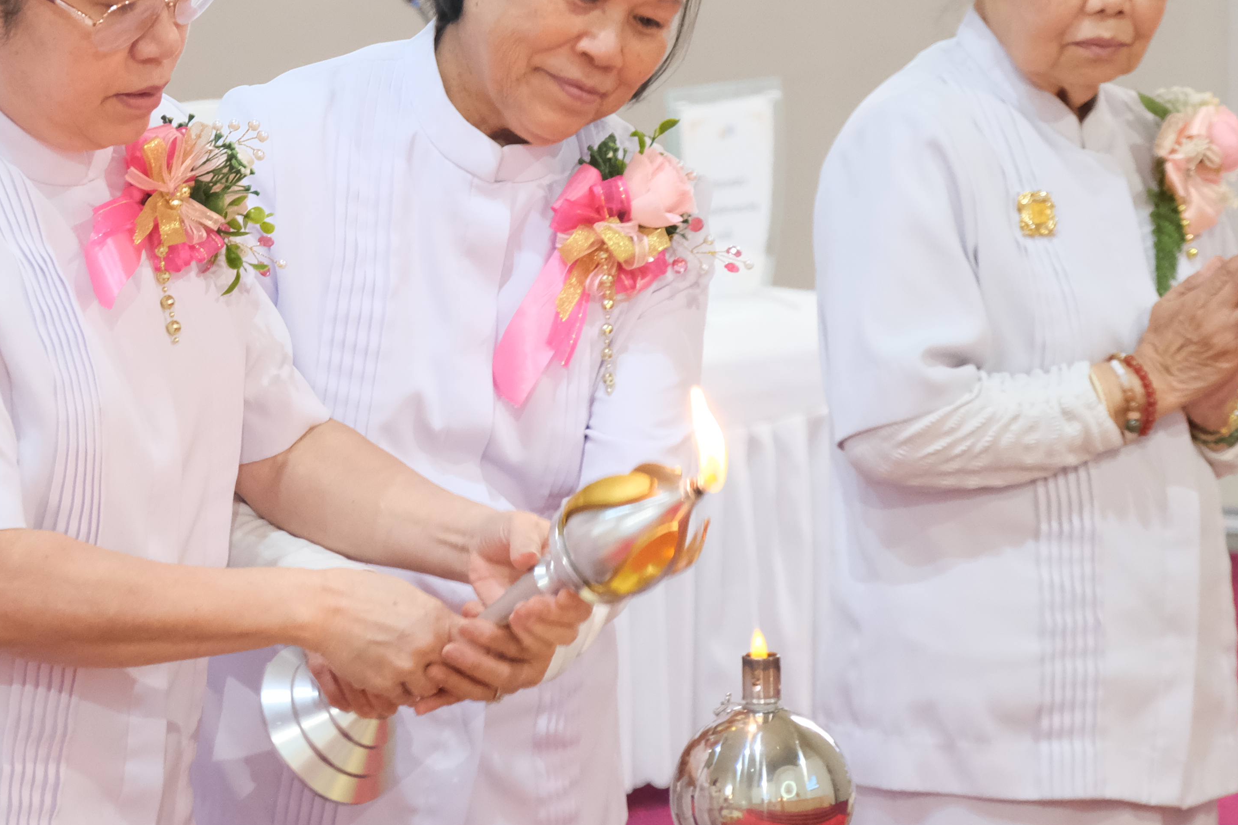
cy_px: 356
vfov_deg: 7.6
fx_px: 6190
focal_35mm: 180
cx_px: 236
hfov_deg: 11.4
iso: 3200
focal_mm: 55
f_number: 4
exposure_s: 1/34
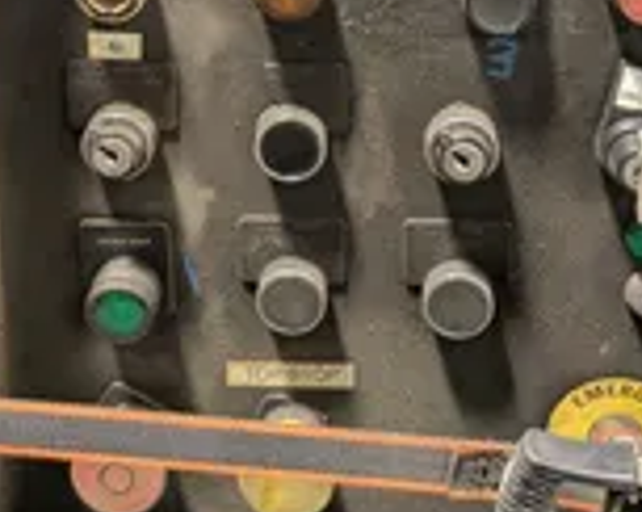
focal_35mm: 64
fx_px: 1214
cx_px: 340
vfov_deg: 20.6
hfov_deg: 29.6
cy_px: -235
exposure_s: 1/24
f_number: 1.89
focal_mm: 5.43
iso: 326
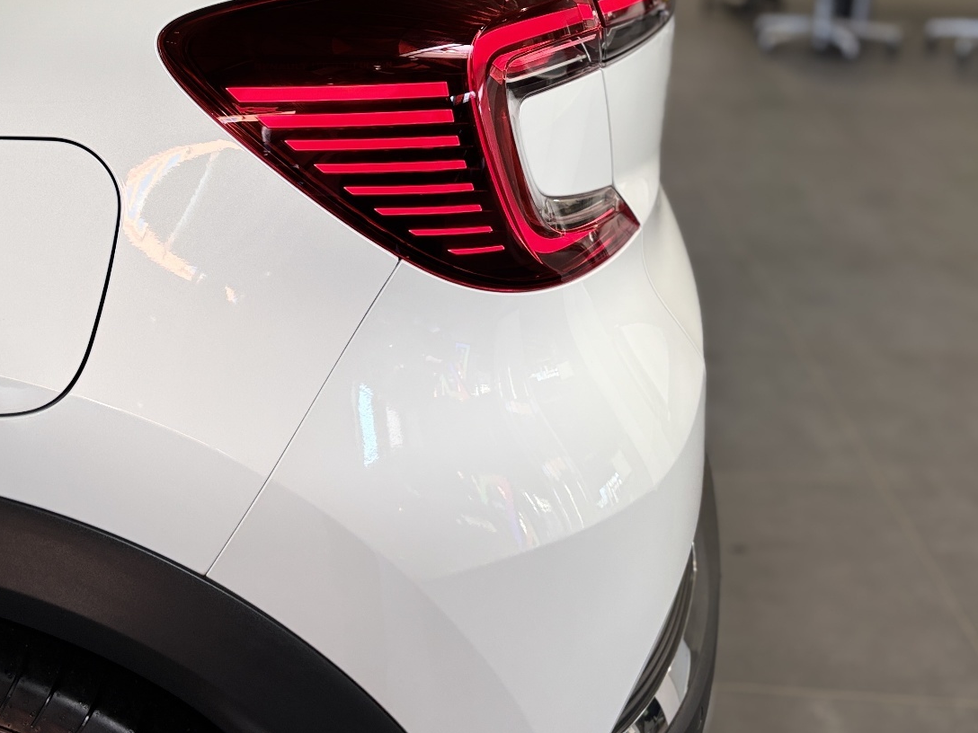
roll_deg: +0.3
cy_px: 200
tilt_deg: -18.7
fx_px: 1215
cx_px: 316
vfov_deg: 33.1
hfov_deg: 43.2
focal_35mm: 43
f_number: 1.6
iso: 64
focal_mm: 5.96
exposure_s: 1/100
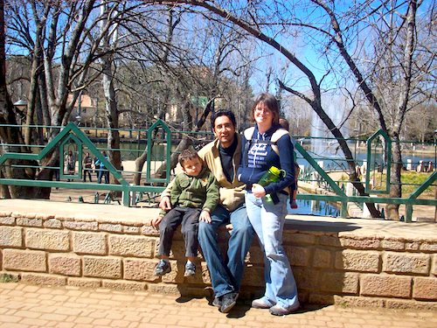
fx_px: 581
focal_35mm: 46
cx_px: 218
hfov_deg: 41.2
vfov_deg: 31.5
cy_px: 164
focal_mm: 7.6
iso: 80
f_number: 6.3
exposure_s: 1/203
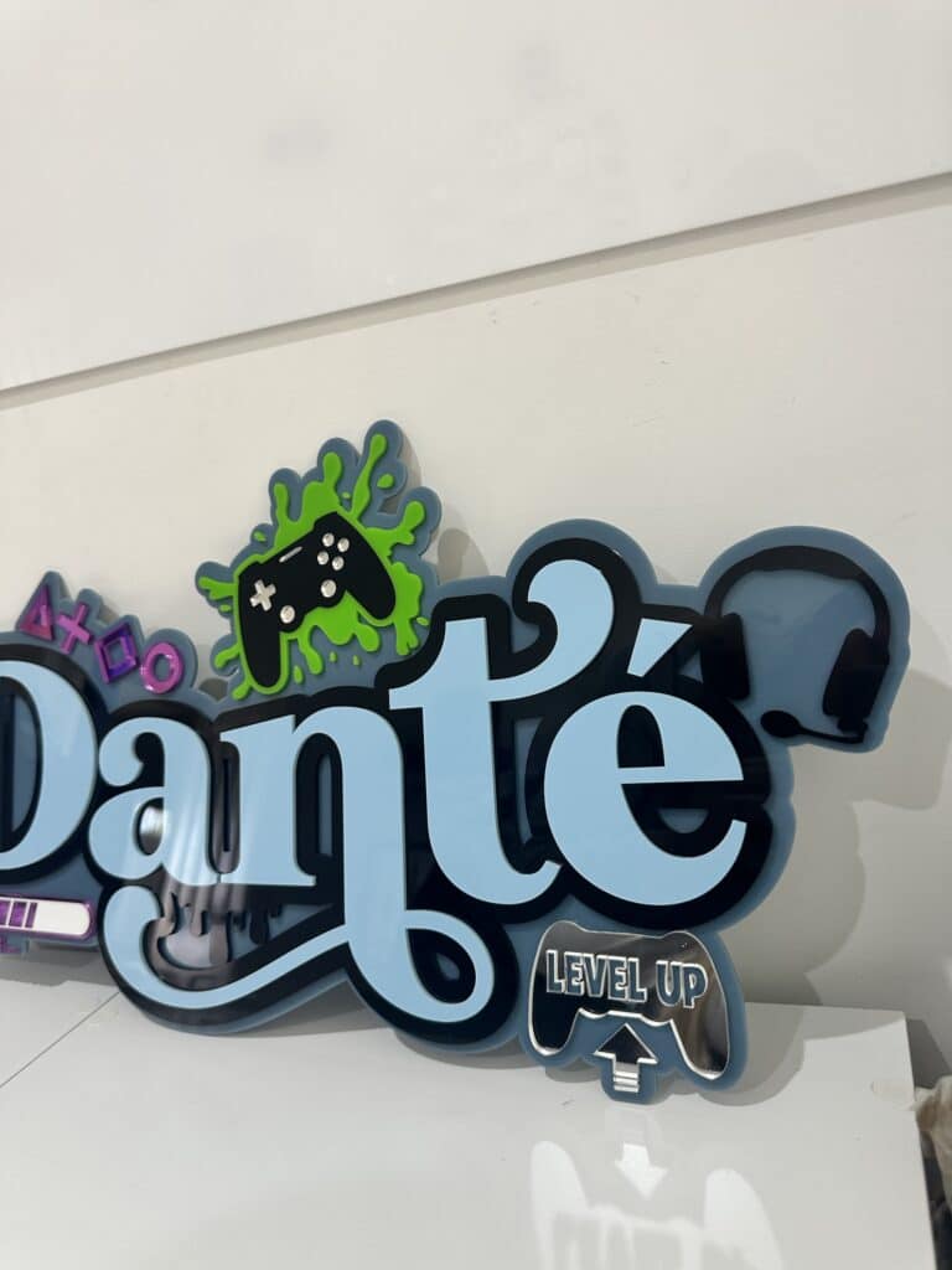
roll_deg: +8.7
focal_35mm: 24
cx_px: 476
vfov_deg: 71.6
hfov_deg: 56.8
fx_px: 880
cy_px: 635
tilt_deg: -8.5
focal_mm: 6.86
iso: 160
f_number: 1.78
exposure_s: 1/100
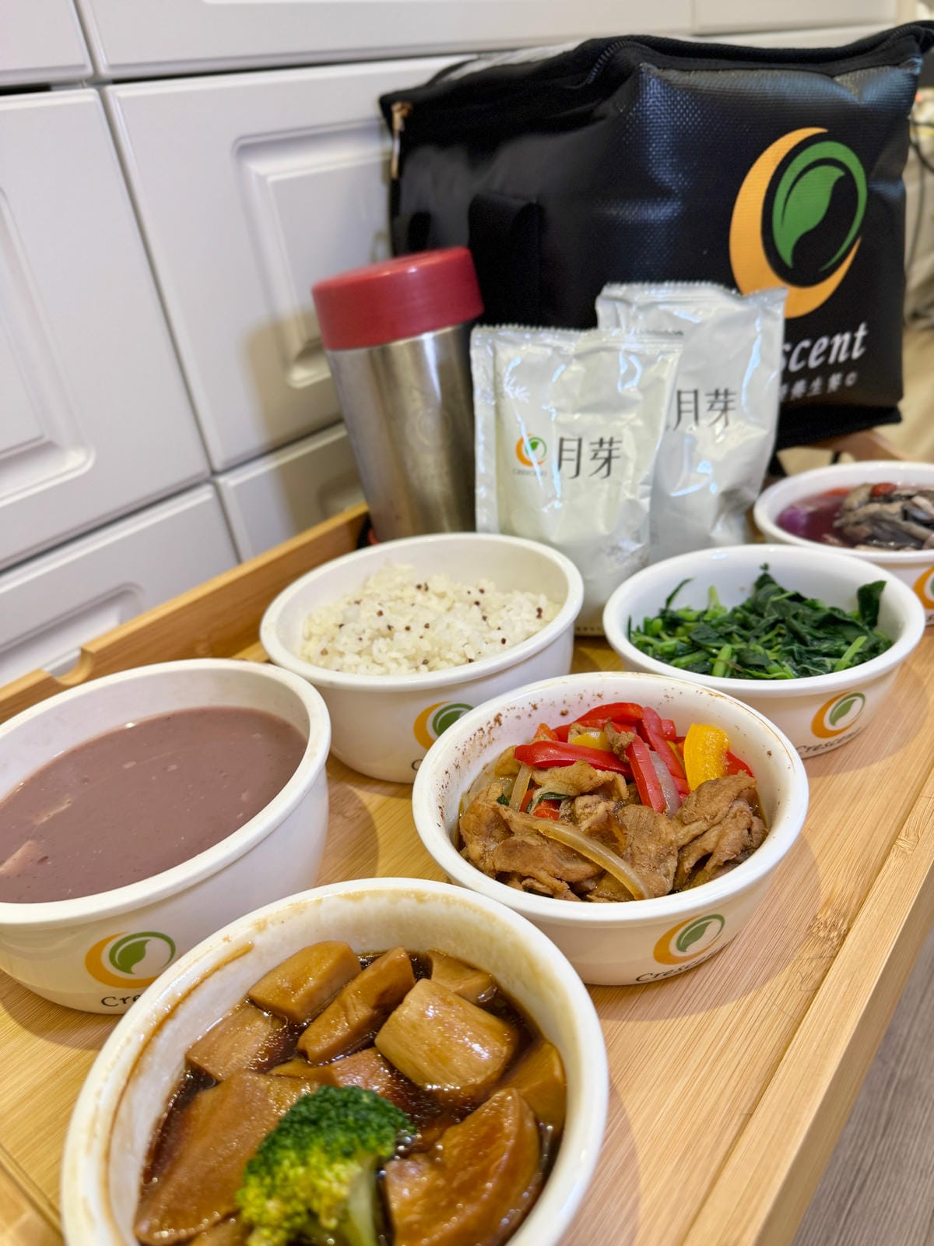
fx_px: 863
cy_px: 623
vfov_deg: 71.6
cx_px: 467
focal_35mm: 24
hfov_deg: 56.8
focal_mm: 6.76
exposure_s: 1/120
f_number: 1.78
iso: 125
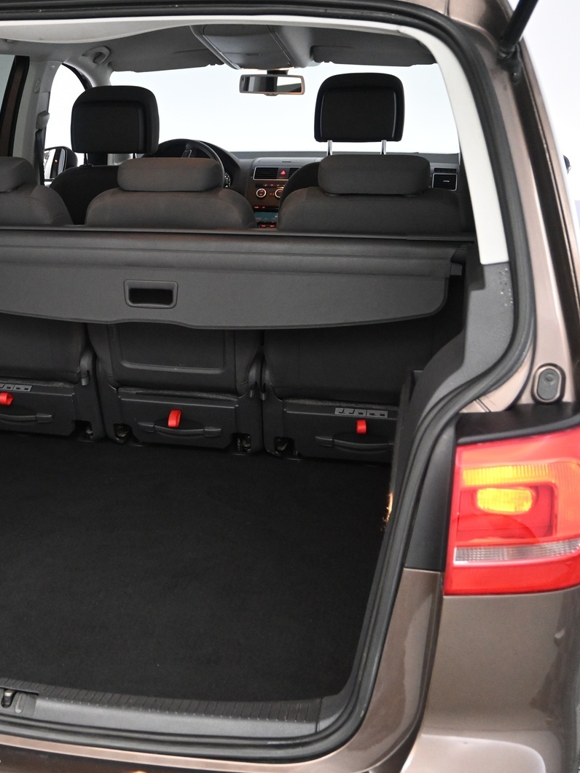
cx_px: 118
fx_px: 983
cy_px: 385
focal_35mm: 44
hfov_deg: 32.0
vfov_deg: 43.0
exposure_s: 1/80
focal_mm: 20
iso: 3200
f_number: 3.8
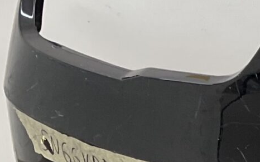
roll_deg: -0.9
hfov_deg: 10.3
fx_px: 1197
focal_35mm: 169
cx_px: 681
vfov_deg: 7.7
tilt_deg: -7.3
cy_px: 32
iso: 16
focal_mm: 3
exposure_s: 1/154
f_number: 1.8
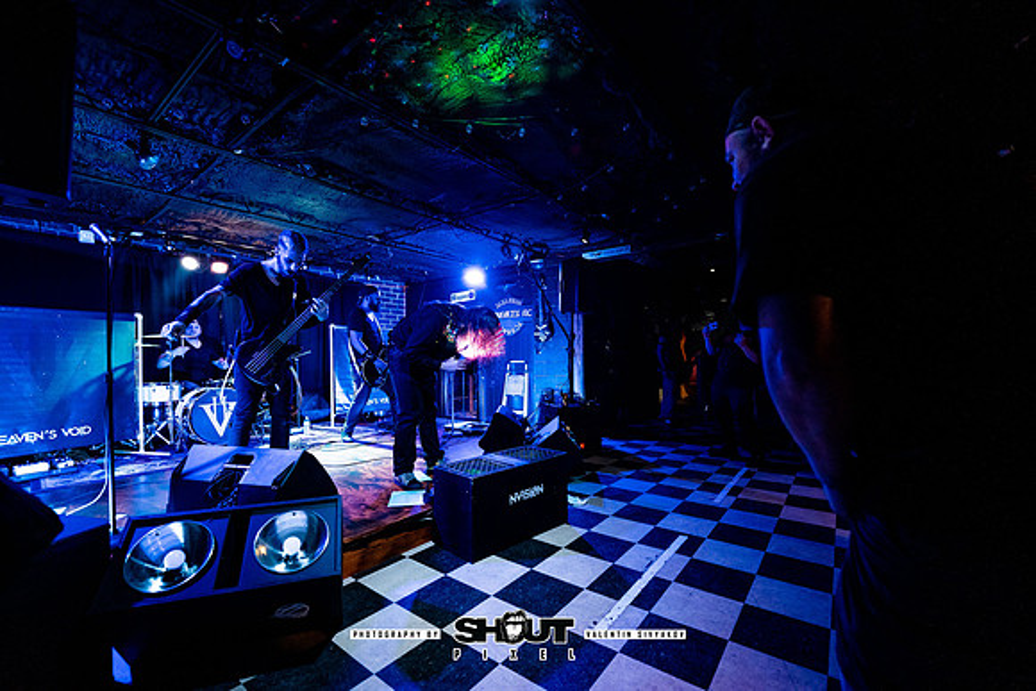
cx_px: 518
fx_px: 403
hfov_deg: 104.2
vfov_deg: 81.2
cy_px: 346
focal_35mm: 14
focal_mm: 14
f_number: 2.8
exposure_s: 1/200
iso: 3200
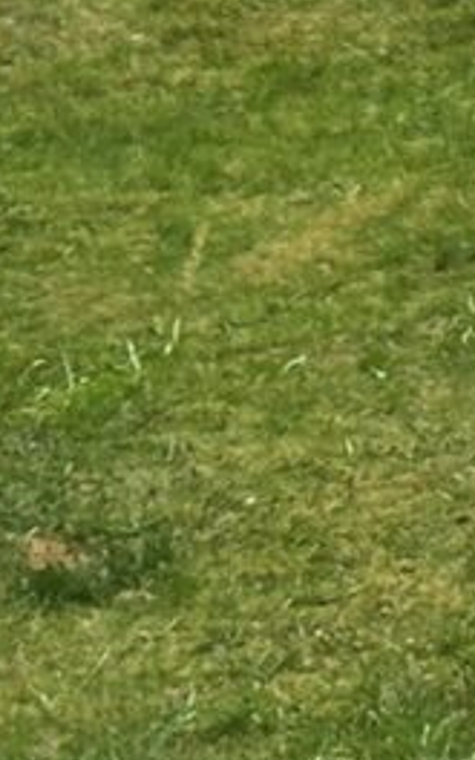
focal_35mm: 376
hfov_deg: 3.5
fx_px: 7788
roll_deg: +0.4
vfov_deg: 5.5
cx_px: 622
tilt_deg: +11.2
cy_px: -593
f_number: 1.6
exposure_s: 1/60
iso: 80
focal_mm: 5.96
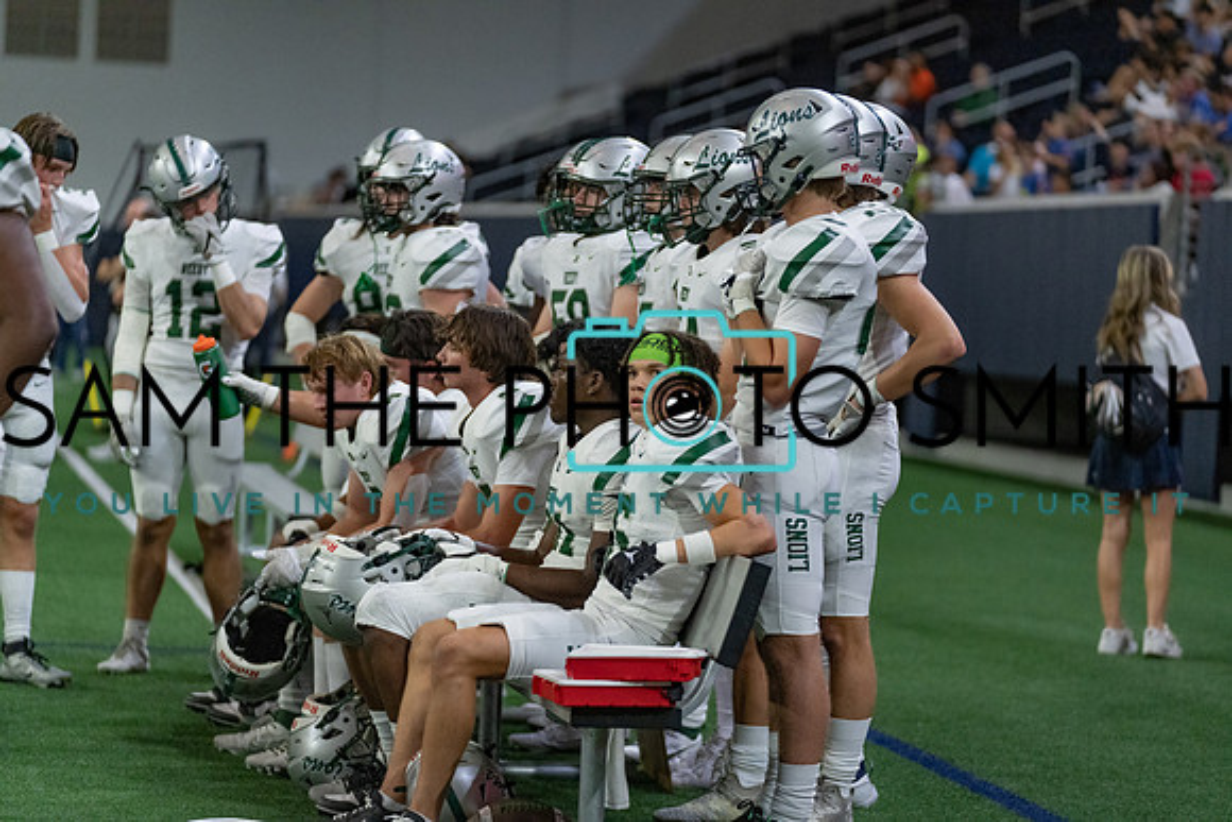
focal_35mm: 144
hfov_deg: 14.2
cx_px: 616
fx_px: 4929
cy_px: 411
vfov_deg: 9.5
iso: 4000
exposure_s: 1/640
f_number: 2.8
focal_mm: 144
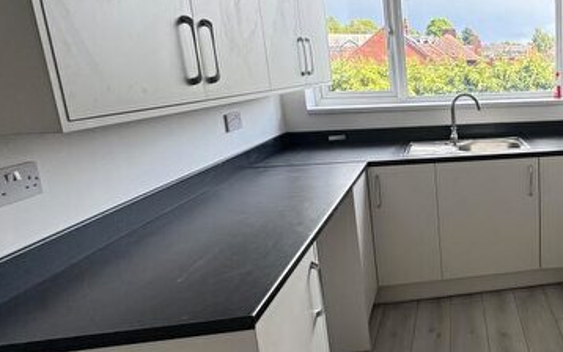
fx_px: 445
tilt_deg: -11.9
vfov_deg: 43.1
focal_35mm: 29
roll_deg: +0.5
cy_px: 152
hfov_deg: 53.5
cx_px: 539
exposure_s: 1/150
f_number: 2.2
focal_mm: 2.22
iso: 40
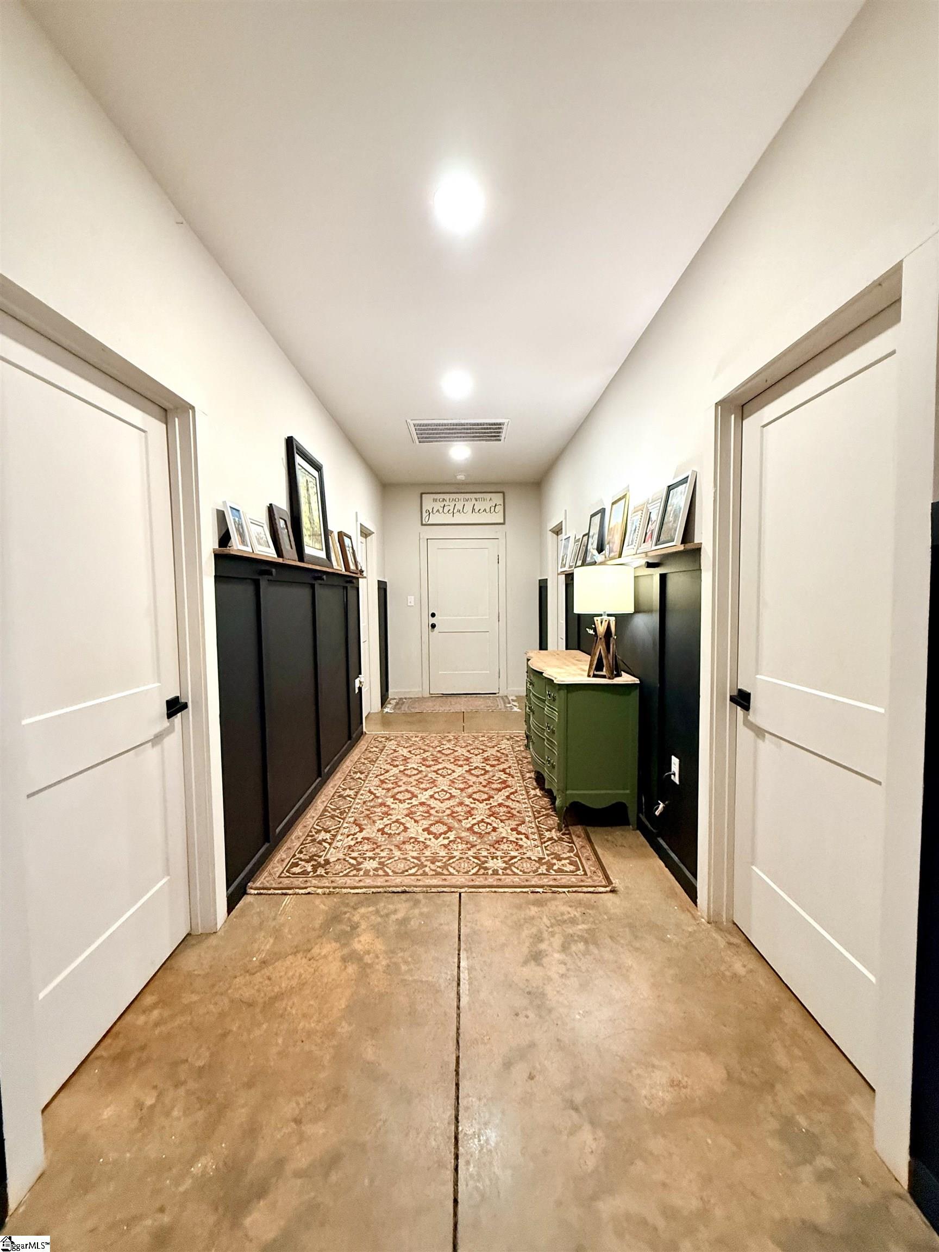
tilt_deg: -1.6
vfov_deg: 102.1
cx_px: 470
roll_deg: -0.1
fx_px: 506
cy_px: 626
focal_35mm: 14
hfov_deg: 85.7
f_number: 2.2
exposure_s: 1/60
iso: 320
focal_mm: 2.22
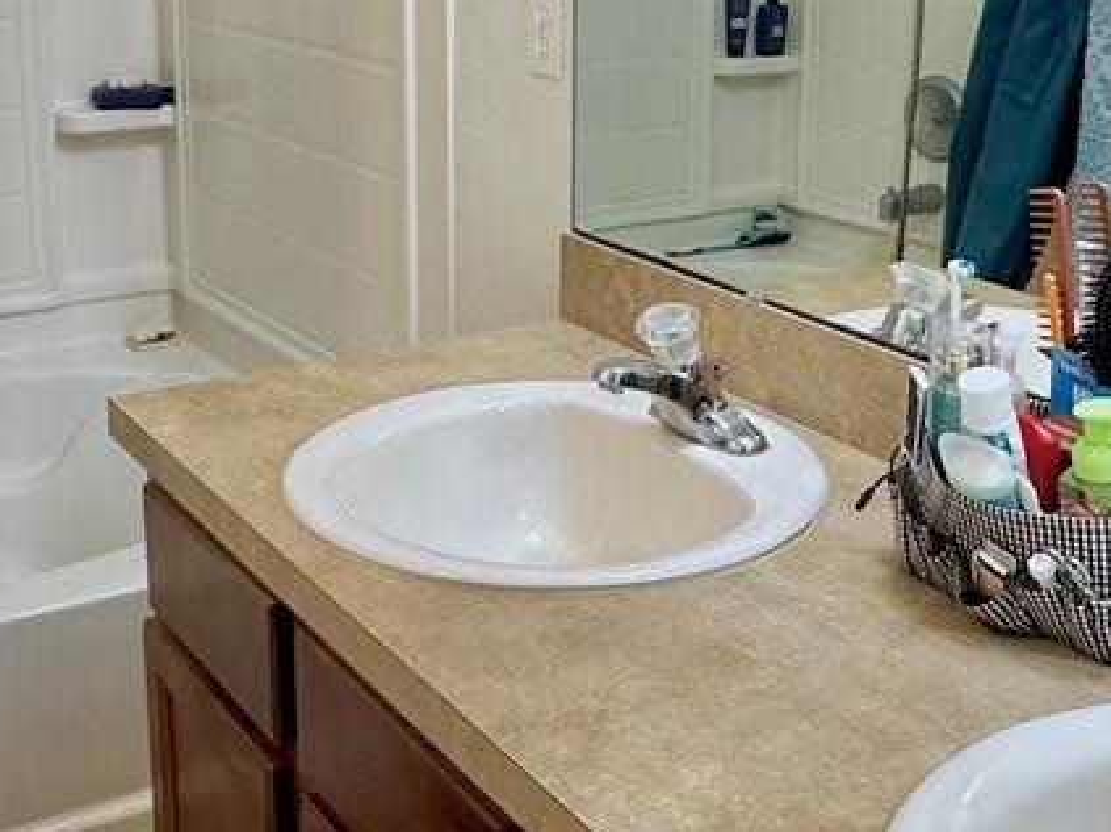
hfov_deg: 36.2
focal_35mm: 53
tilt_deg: -11.0
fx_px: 1701
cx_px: 546
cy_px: 184
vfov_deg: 27.1
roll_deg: -0.6
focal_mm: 2.22
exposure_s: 1/60
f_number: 2.2
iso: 200
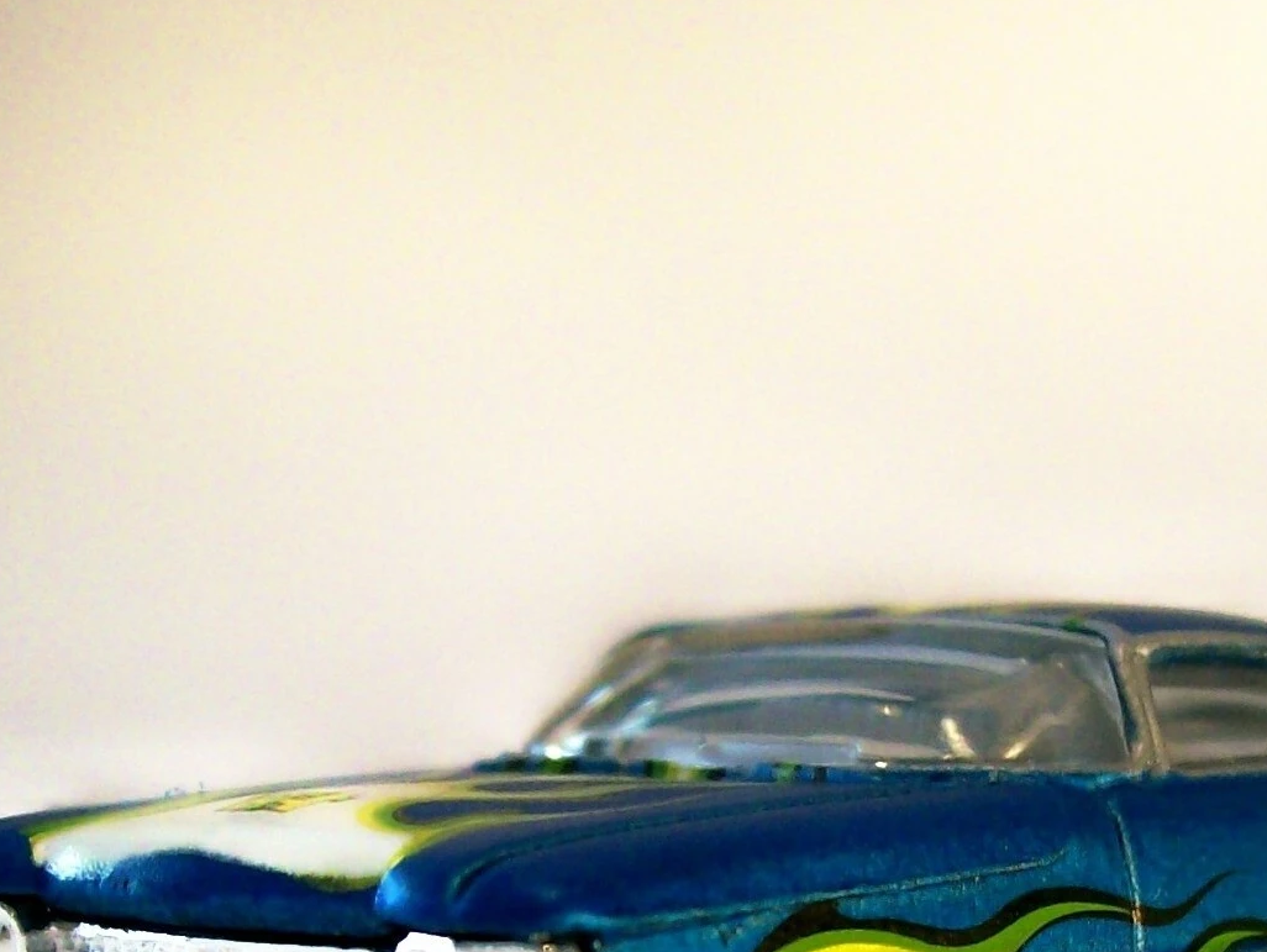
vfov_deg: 22.0
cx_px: 867
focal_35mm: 65
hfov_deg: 29.5
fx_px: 2381
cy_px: 880
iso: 114
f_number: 2.8
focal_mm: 5.8
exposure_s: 1/32
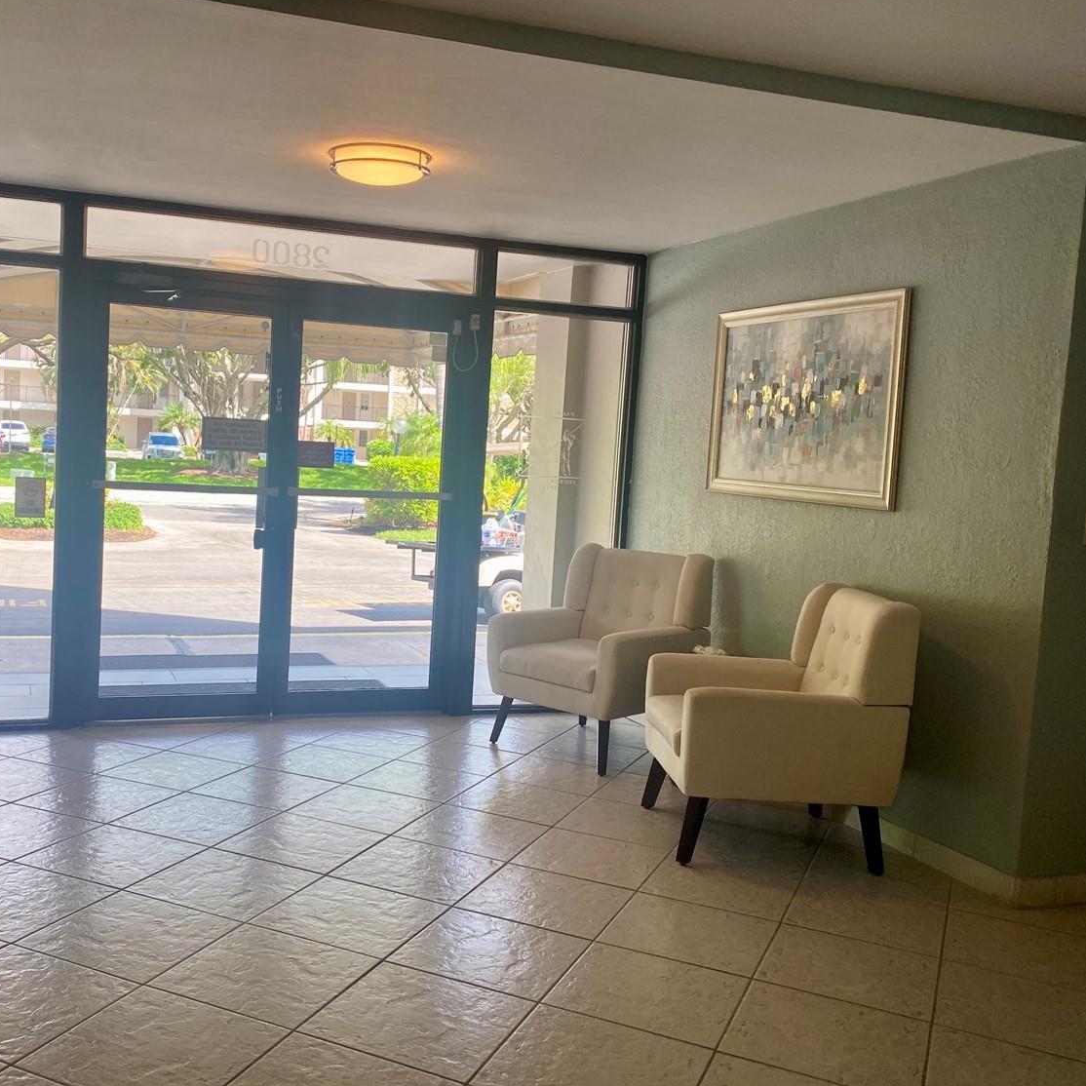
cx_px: 414
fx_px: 1171
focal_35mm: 33
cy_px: 525
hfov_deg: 49.3
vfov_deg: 49.7
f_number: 1.8
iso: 32
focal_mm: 4.25
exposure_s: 1/223
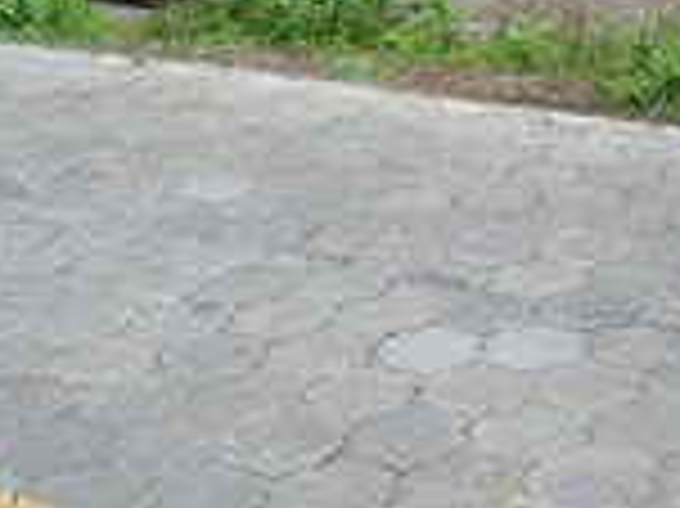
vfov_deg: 16.5
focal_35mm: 87
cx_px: 335
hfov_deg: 22.5
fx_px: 1708
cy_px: -22
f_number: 4.8
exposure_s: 1/500
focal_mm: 7.5
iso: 80
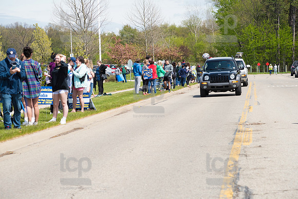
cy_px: 100
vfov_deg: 11.4
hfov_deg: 17.1
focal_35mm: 120
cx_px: 149
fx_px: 994
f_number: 7.1
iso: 1000
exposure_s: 1/1600
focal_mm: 120
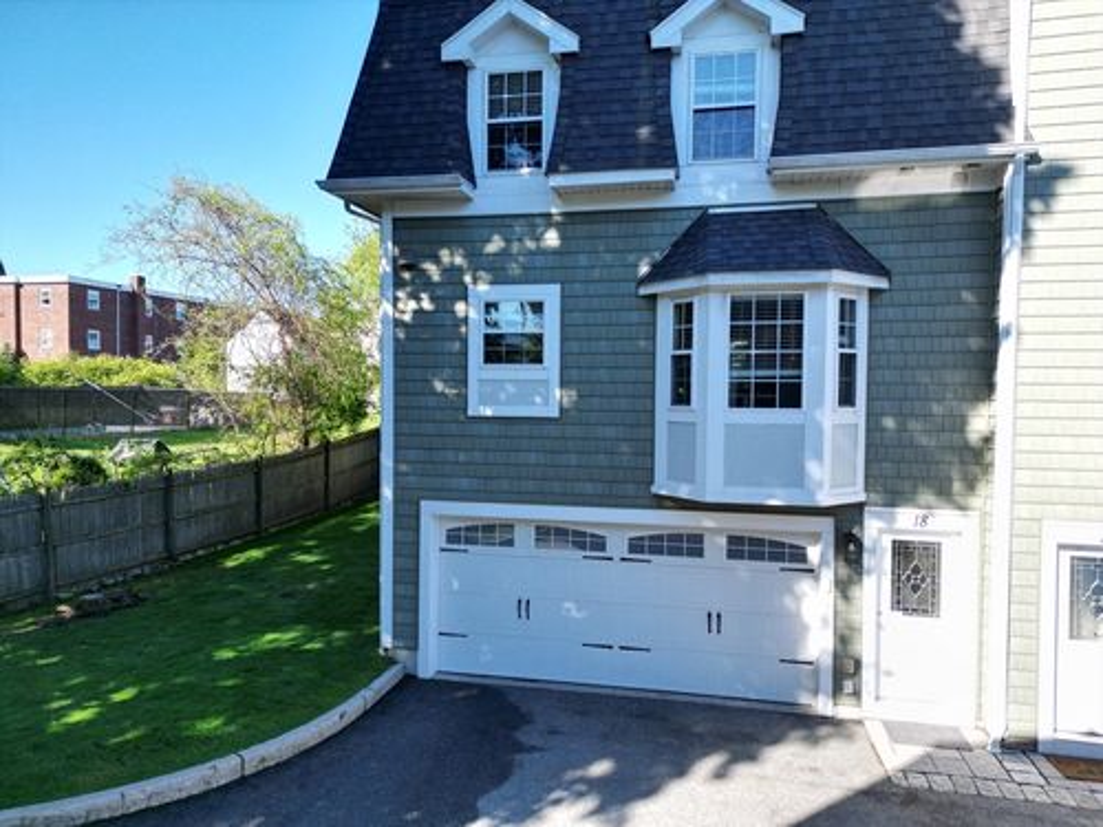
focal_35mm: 24
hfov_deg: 71.6
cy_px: 414
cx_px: 552
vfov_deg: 56.8
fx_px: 765
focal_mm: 6.72
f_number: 1.7
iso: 100
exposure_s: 1/800
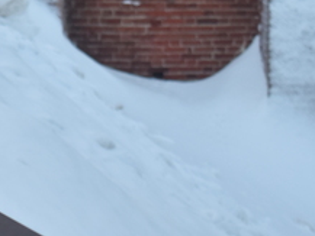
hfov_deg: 7.3
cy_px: -73
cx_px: -100
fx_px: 2428
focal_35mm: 267
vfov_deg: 5.5
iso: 640
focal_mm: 55
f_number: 5.6
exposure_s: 1/60
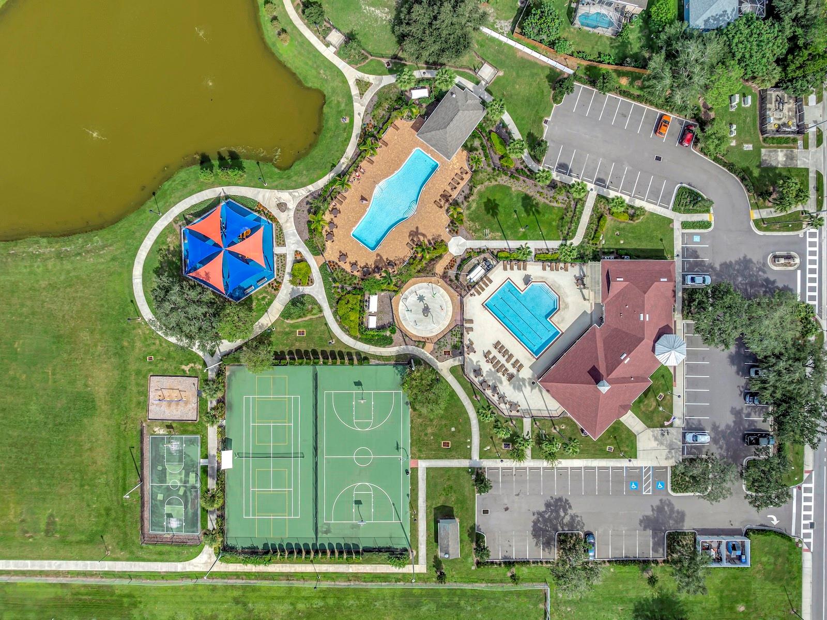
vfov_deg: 56.8
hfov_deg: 71.6
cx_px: 414
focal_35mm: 24
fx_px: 573
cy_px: 310
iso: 100
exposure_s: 1/2000
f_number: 2.8
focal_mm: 12.29
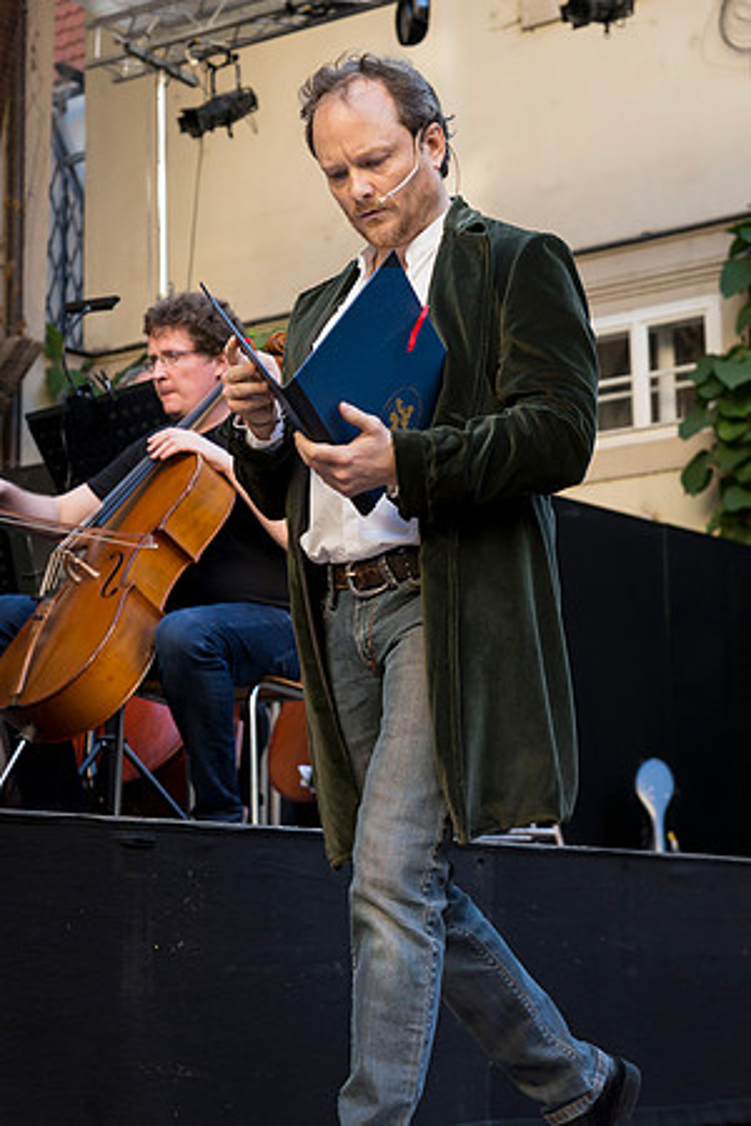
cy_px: 563
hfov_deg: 18.2
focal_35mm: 75
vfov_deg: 27.0
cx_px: 376
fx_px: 2347
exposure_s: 1/250
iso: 500
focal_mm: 50
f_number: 5.6
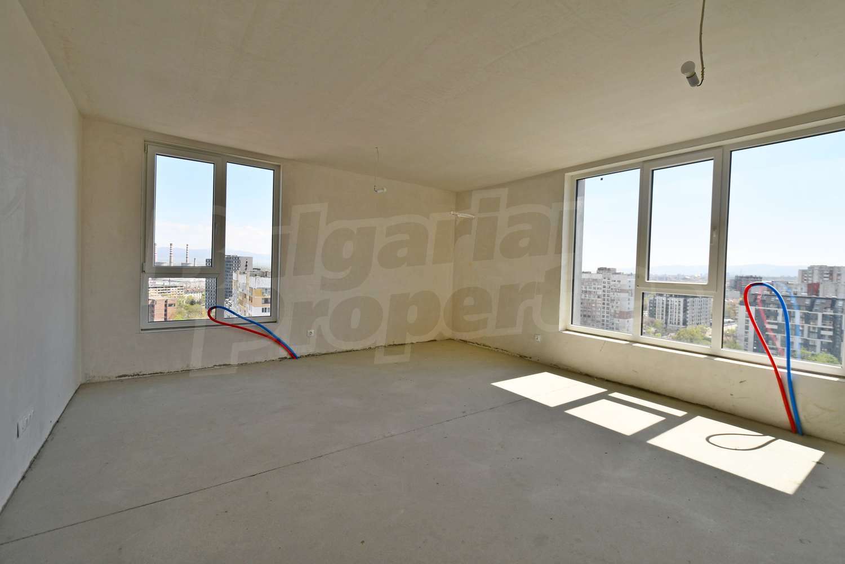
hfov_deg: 100.4
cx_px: 422
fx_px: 352
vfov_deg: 77.3
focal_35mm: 15
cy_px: 282
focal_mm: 10
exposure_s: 1/160
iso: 100
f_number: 6.3
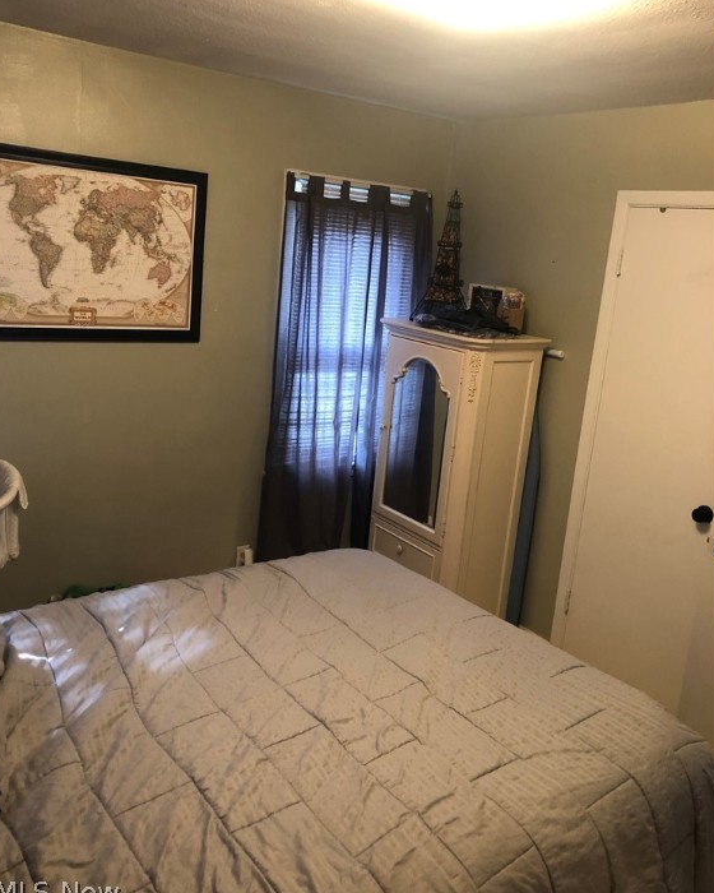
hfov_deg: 48.5
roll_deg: -4.6
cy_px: 424
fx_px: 792
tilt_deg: -9.8
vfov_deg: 58.7
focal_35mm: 30
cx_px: 354
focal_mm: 4
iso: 50
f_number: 1.8
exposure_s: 1/15
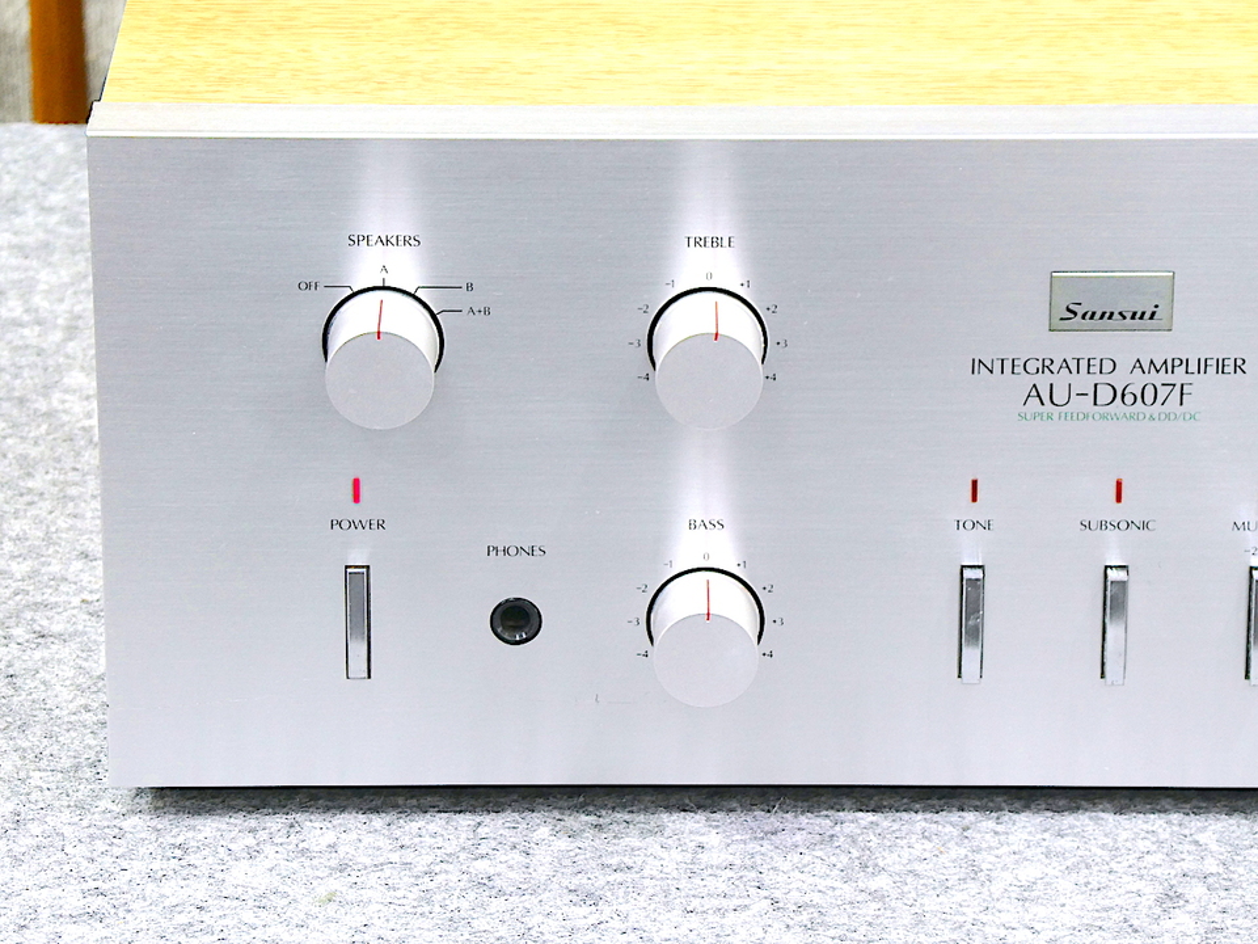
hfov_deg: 13.1
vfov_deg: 9.8
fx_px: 5488
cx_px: 629
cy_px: 472
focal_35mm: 151
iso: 200
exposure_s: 1/5
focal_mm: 27.1
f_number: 5.4
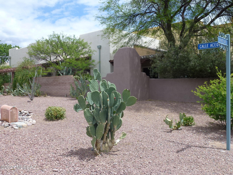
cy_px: 88
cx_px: 116
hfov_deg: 60.0
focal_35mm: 30
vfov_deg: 46.8
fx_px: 202
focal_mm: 5.4
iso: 100
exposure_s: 1/1000
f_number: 3.5
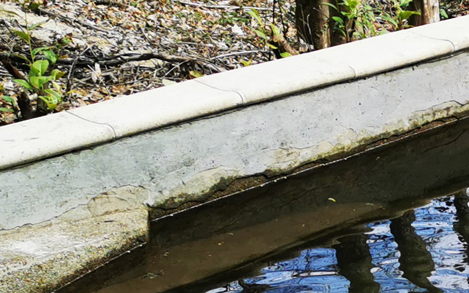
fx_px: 1521
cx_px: 826
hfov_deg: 15.3
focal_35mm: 119
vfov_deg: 10.7
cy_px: 394
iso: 50
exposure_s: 1/554
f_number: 1.8
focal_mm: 5.58
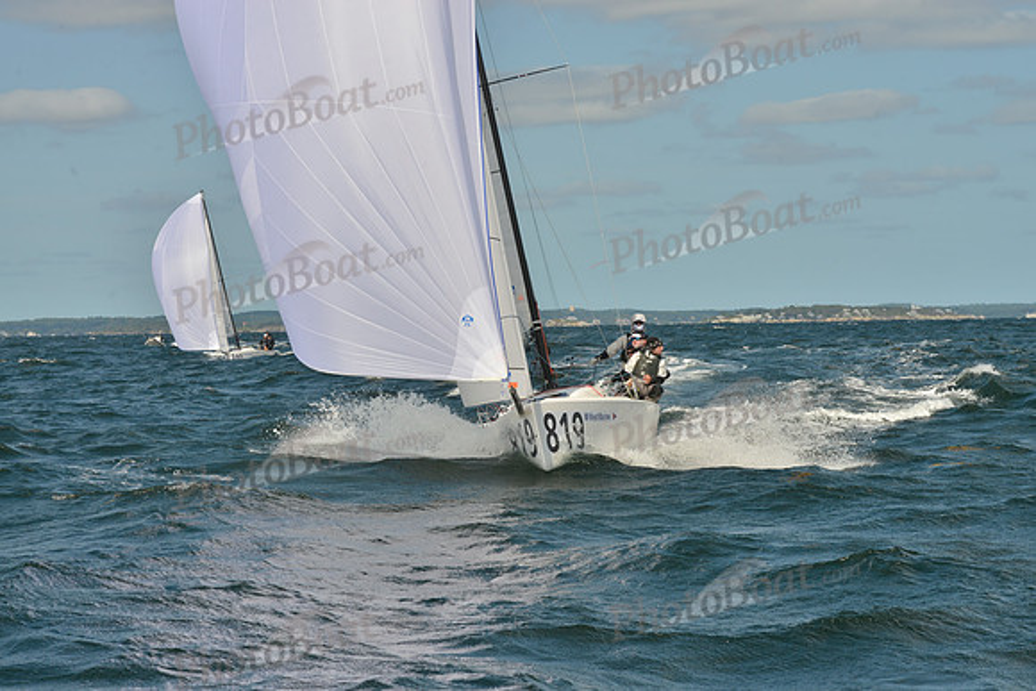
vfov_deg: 14.4
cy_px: 346
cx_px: 518
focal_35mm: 95
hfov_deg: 21.5
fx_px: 2734
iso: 400
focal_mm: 95
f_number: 14
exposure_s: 1/1000
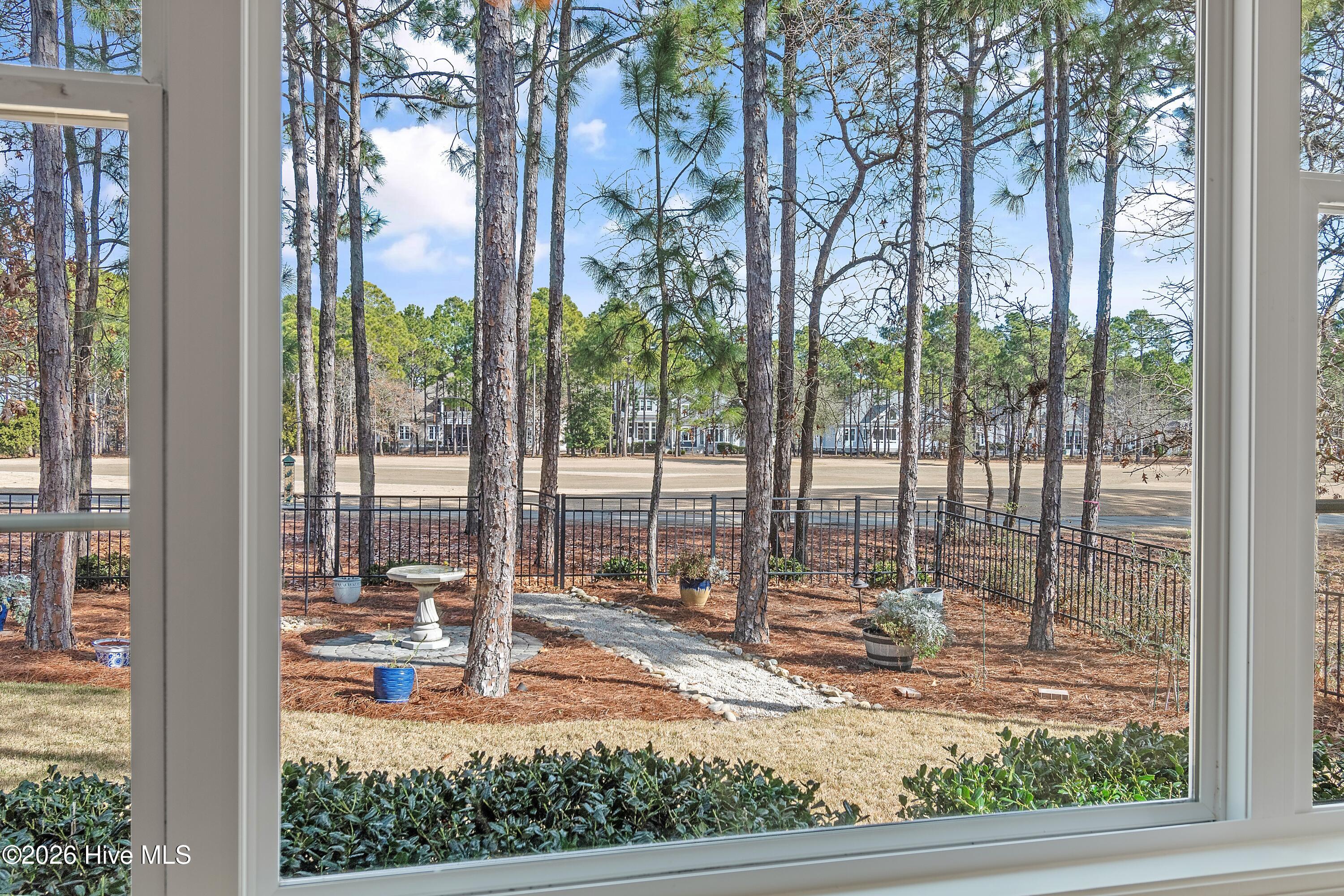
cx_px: 672
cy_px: 448
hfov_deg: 61.9
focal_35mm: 30
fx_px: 1120
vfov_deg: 43.6
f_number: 5.6
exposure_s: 1/13
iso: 100
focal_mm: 20
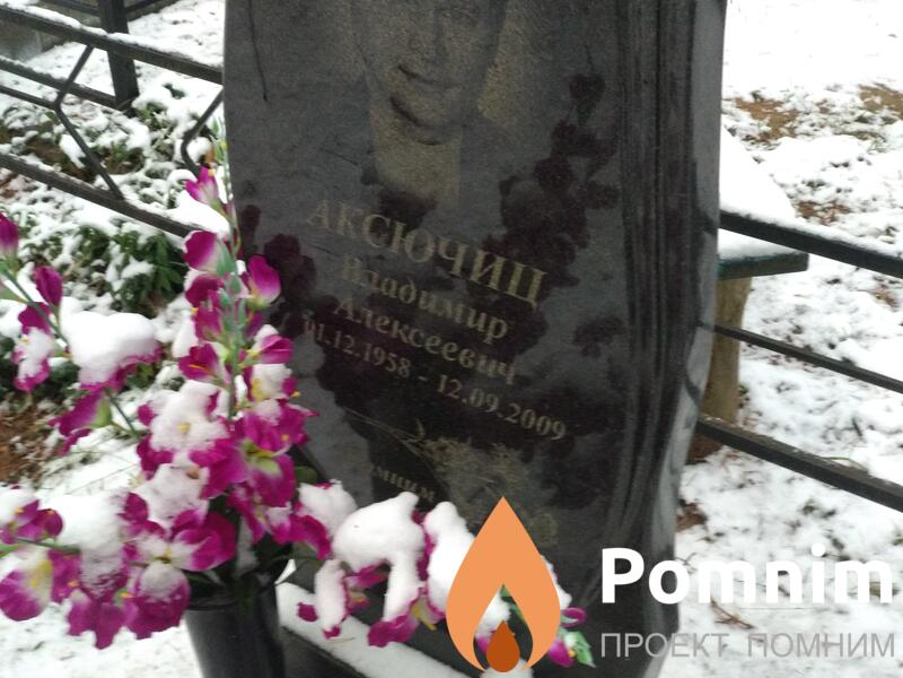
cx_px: 452
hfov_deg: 36.8
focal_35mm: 52
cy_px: 339
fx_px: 1356
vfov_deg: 28.0
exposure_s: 1/40
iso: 800
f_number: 2.6
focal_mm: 5.99
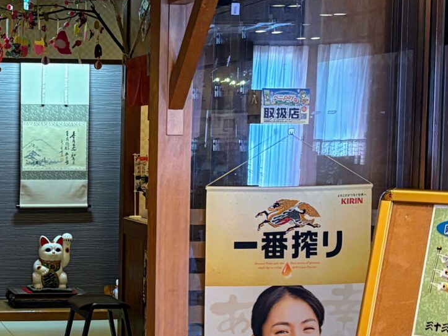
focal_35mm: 92
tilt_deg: -3.7
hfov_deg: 20.6
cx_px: 5
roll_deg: +0.1
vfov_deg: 16.1
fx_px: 1191
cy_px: 210
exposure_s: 1/50
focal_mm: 5.96
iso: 400
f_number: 1.6
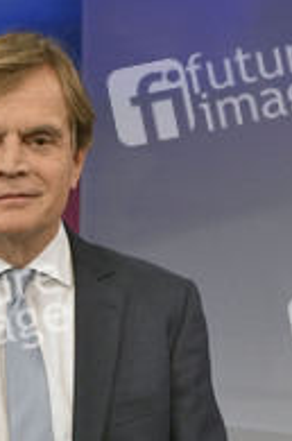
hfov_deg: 18.0
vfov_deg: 26.1
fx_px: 905
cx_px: 18
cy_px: 432
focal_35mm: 74
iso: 2500
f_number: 6.3
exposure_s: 1/200
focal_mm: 36
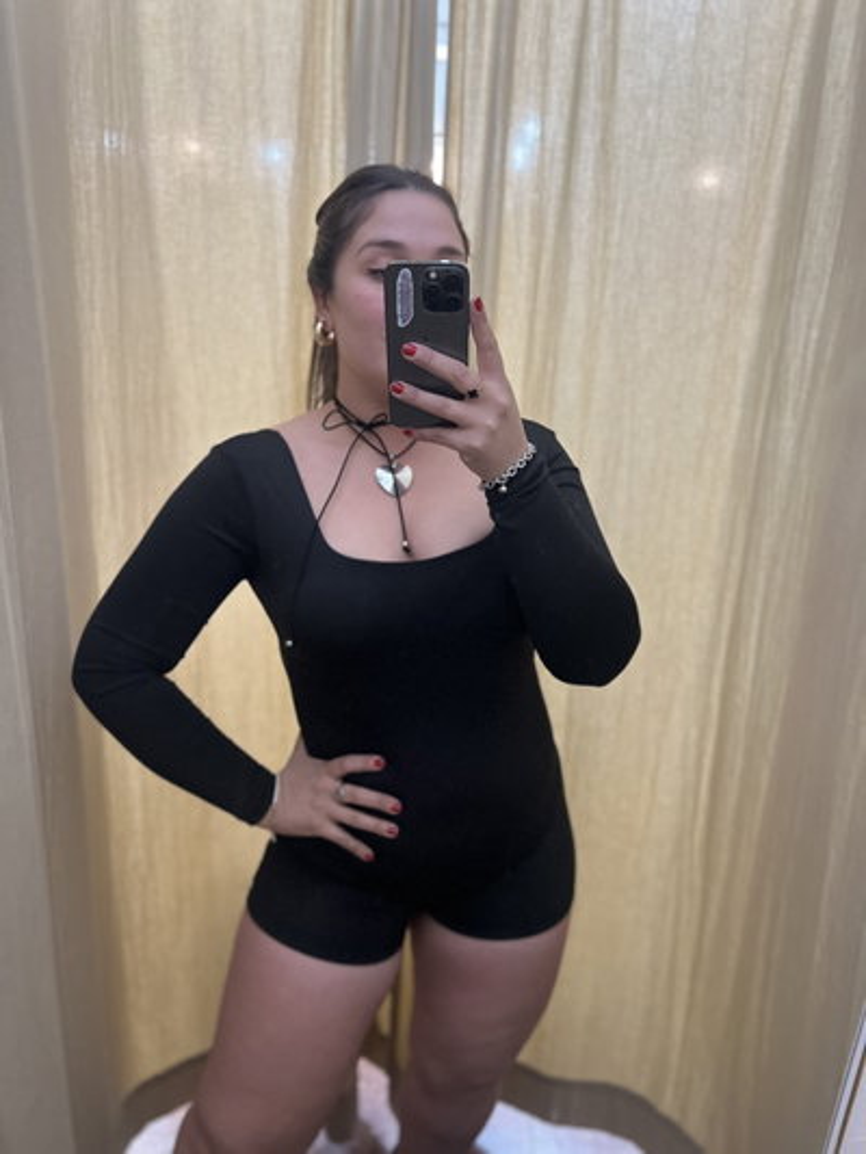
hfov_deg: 53.1
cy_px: 577
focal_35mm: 26
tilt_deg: -16.2
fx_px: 867
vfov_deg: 67.3
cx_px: 433
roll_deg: -3.2
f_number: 1.5
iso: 320
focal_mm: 5.7
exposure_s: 1/50
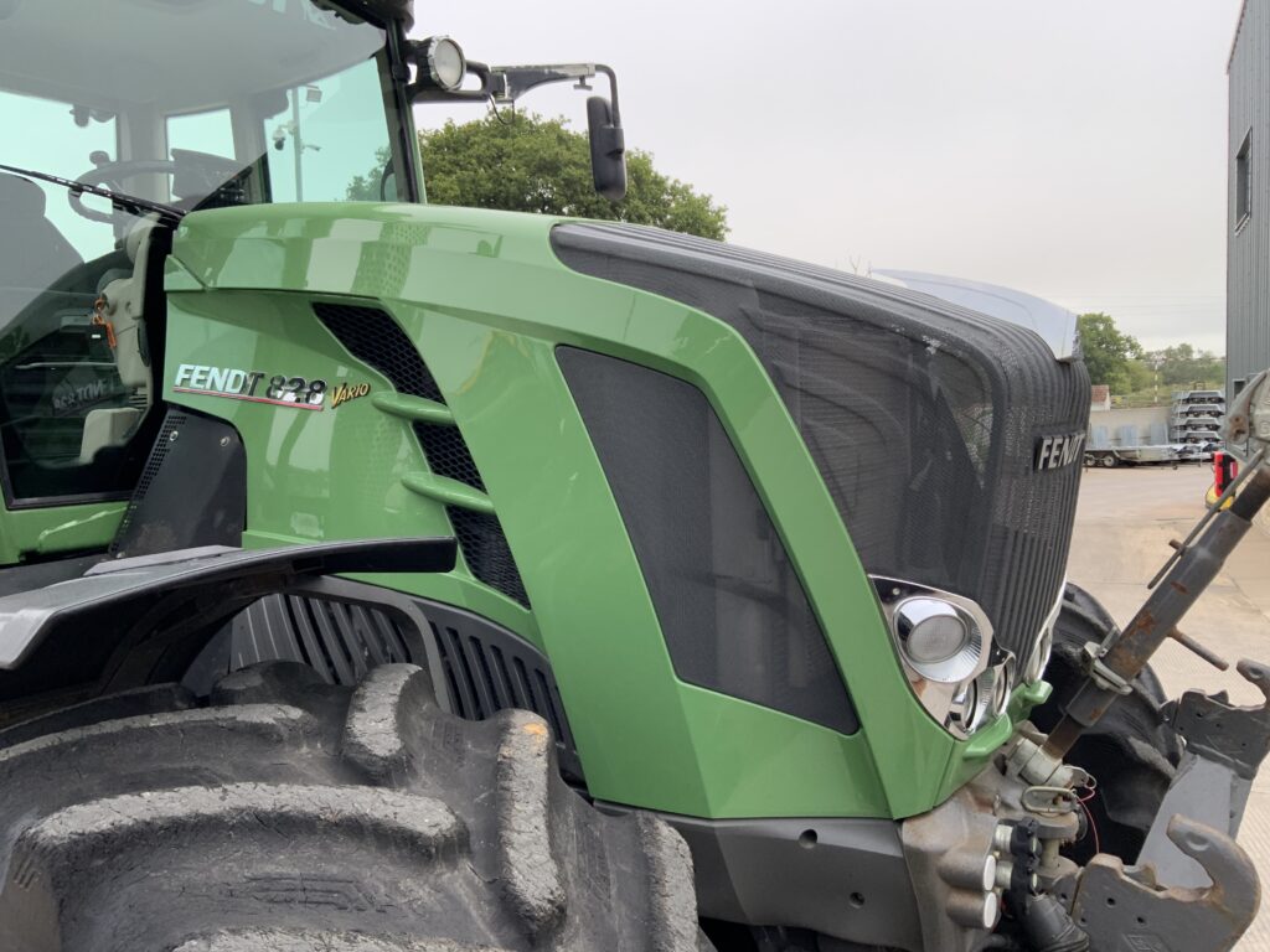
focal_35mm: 29
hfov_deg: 61.7
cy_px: 476
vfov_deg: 48.2
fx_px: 1064
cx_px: 635
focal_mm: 3
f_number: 1.8
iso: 20
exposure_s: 1/122
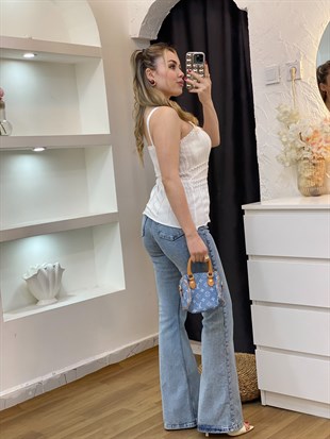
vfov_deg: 36.8
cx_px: 165
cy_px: 220
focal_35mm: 52
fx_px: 661
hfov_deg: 28.0
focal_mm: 6
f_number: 2
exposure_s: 1/100
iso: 80
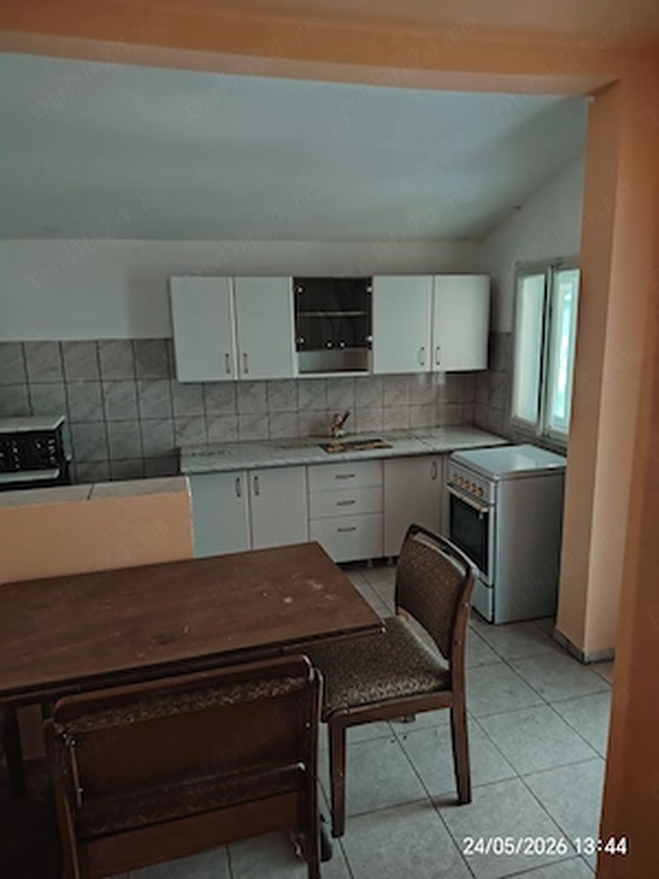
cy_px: 440
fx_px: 609
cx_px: 330
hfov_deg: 56.8
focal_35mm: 24
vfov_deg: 71.6
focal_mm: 5.25
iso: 2641
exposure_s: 1/20
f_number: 1.75
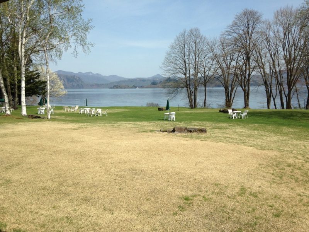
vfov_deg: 42.9
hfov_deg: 55.4
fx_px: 295
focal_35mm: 33
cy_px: 116
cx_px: 154
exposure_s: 1/1550
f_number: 2.4
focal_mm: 4.12
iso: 50
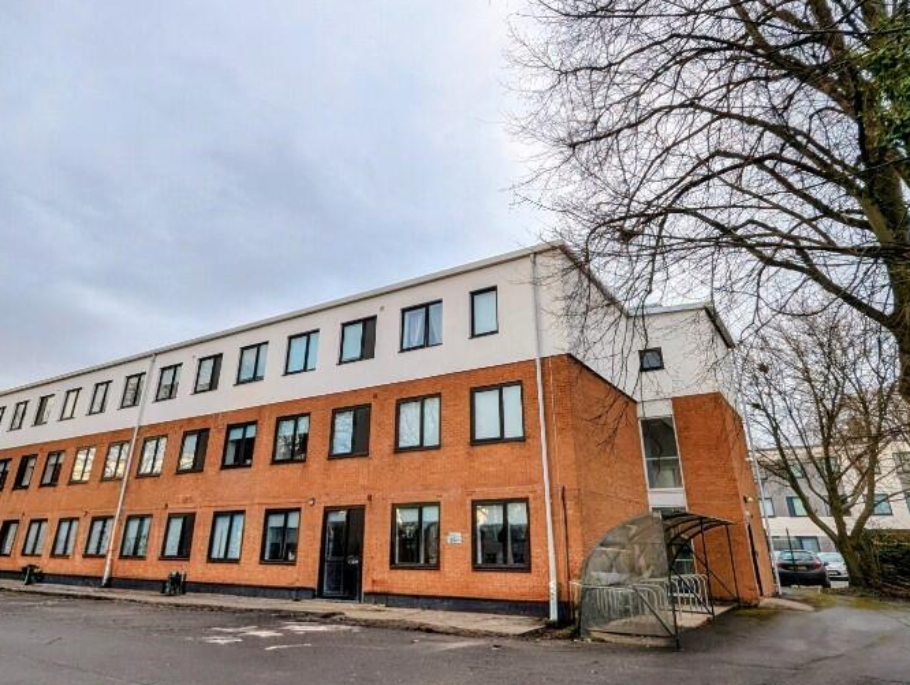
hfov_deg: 81.7
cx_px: 443
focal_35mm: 20
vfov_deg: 65.7
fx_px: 526
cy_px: 288
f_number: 2.2
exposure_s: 1/295
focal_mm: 1.95
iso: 48
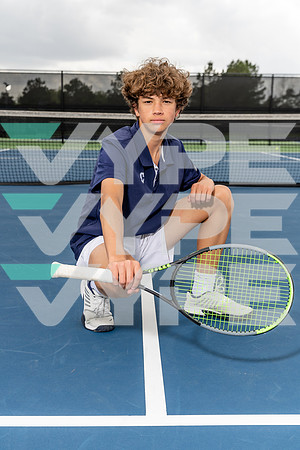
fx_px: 575
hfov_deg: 29.2
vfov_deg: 42.7
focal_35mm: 46
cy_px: 225
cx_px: 150
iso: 100
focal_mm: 46
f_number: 5.6
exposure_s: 1/250
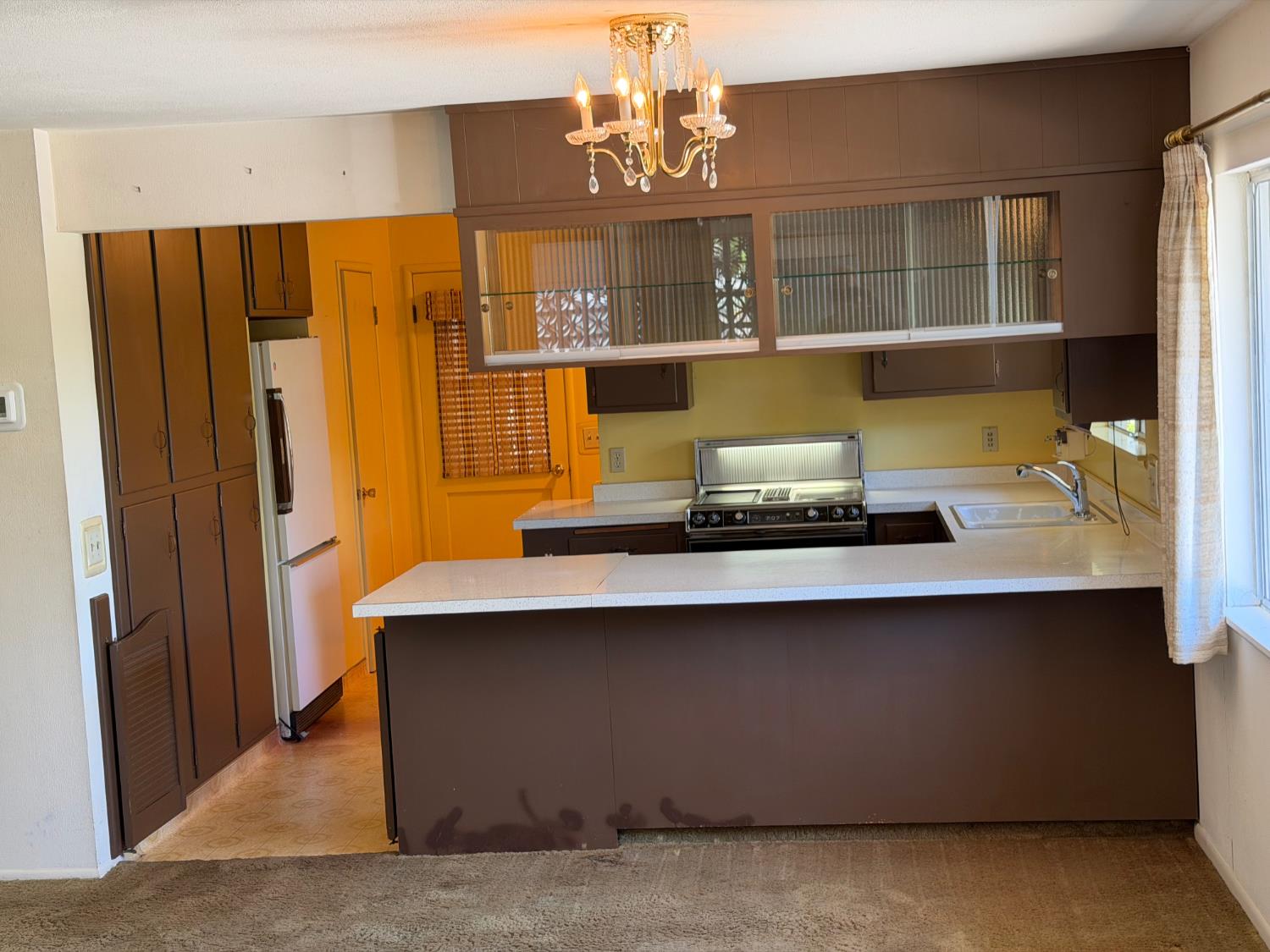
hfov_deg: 39.7
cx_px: 635
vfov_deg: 30.3
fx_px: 1761
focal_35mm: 48
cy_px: 476
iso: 100
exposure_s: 1/60
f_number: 1.78
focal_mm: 6.76
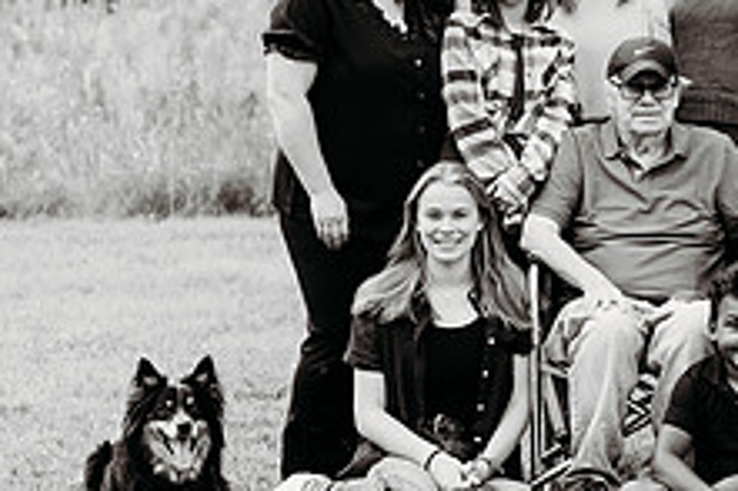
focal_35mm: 152
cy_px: 110
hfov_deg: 13.4
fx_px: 3114
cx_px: 695
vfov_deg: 9.0
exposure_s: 1/320
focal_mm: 58
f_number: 2.8
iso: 400
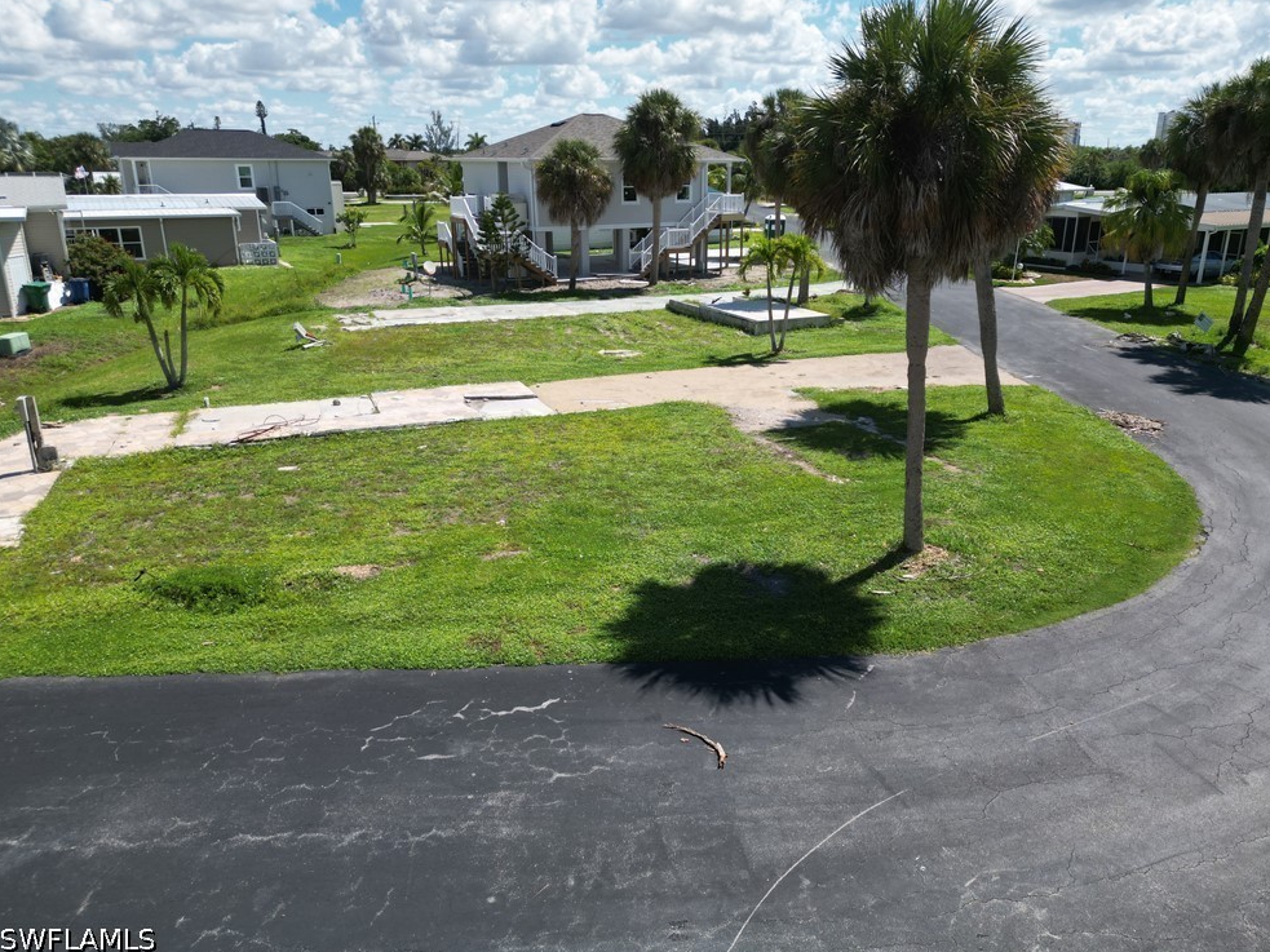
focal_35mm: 25
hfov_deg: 69.4
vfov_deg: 54.9
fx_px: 917
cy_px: 465
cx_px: 655
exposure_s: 1/4000
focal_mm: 6.72
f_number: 1.7
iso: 140
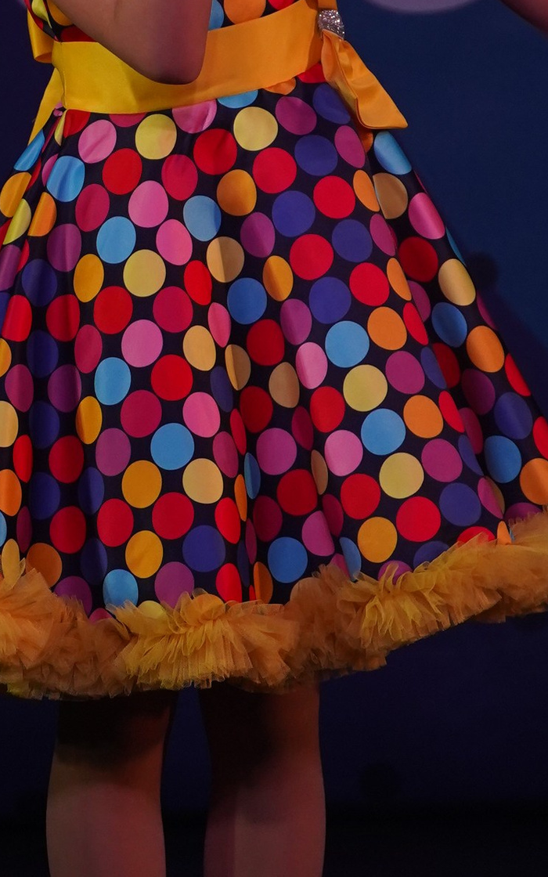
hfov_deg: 1.6
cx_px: 64
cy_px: 221
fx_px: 19284
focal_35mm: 807
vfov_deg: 2.6
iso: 1600
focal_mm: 231
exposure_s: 1/400
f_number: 5.6
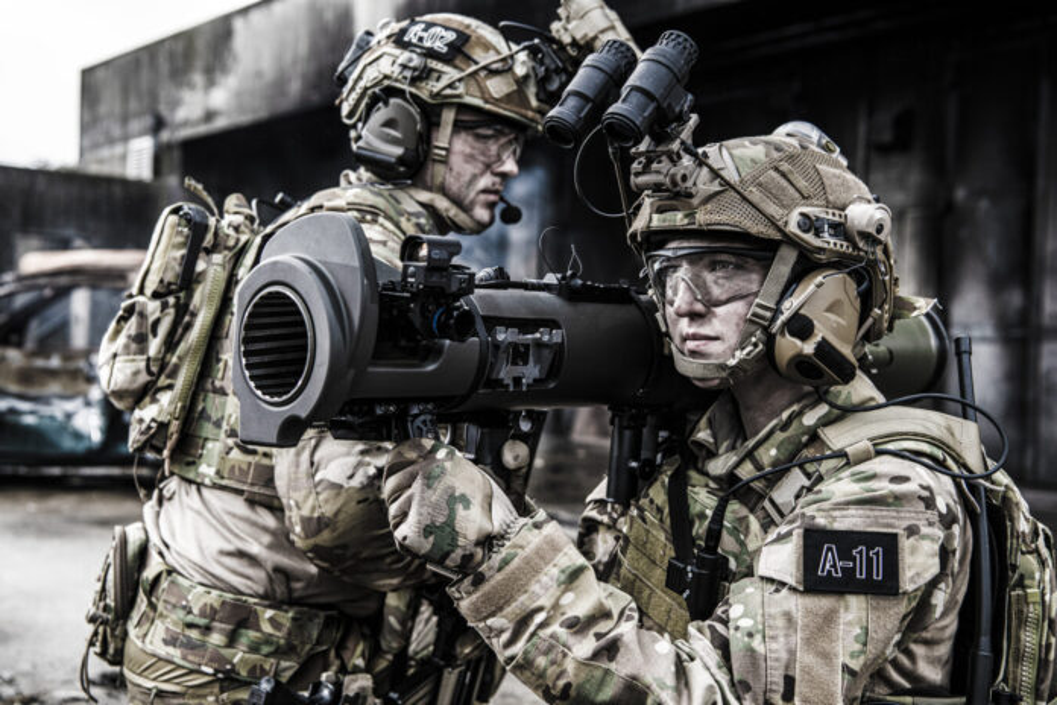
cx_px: 528
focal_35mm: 50
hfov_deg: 39.6
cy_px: 352
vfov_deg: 27.0
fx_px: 1468
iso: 200
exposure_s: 1/250
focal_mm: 50
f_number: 5
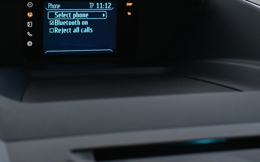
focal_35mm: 75
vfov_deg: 17.1
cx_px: 79
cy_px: 16
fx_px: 535
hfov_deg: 27.1
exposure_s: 1/80
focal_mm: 26.5
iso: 3200
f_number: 4.5
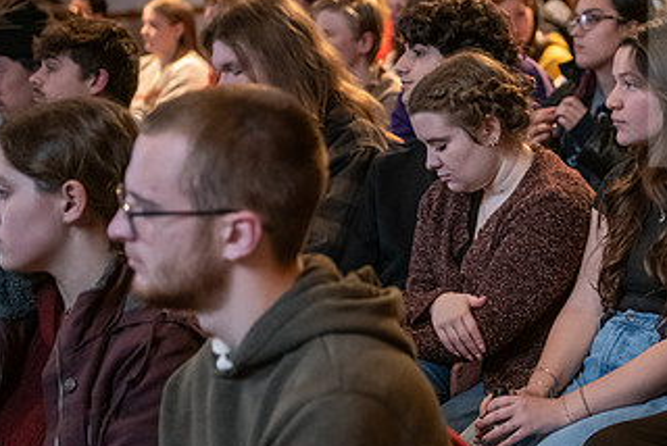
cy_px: 245
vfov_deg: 13.1
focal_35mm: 105
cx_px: 586
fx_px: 1947
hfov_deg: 19.1
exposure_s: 1/125
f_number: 2.8
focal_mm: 58
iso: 3200
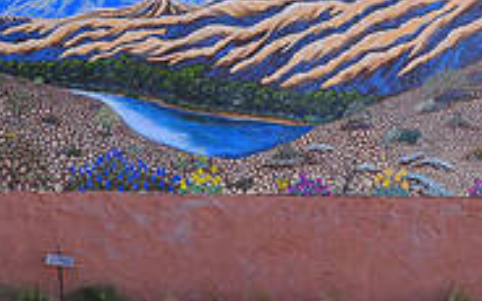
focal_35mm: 106
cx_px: 152
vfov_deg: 12.3
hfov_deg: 19.6
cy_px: 72
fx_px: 1392
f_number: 5.6
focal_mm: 22
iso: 200
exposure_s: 1/200
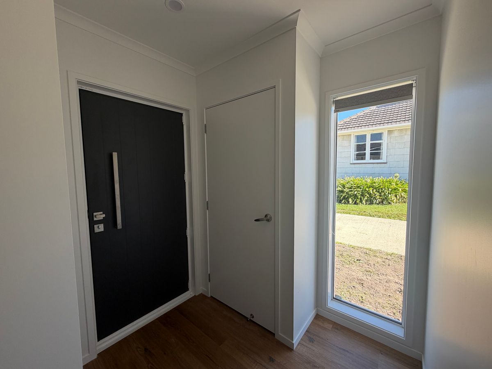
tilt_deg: -3.6
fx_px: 199
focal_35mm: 14
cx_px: 246
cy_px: 184
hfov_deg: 102.1
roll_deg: +1.0
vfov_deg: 85.7
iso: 40
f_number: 2.2
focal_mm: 2.22
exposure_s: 1/133
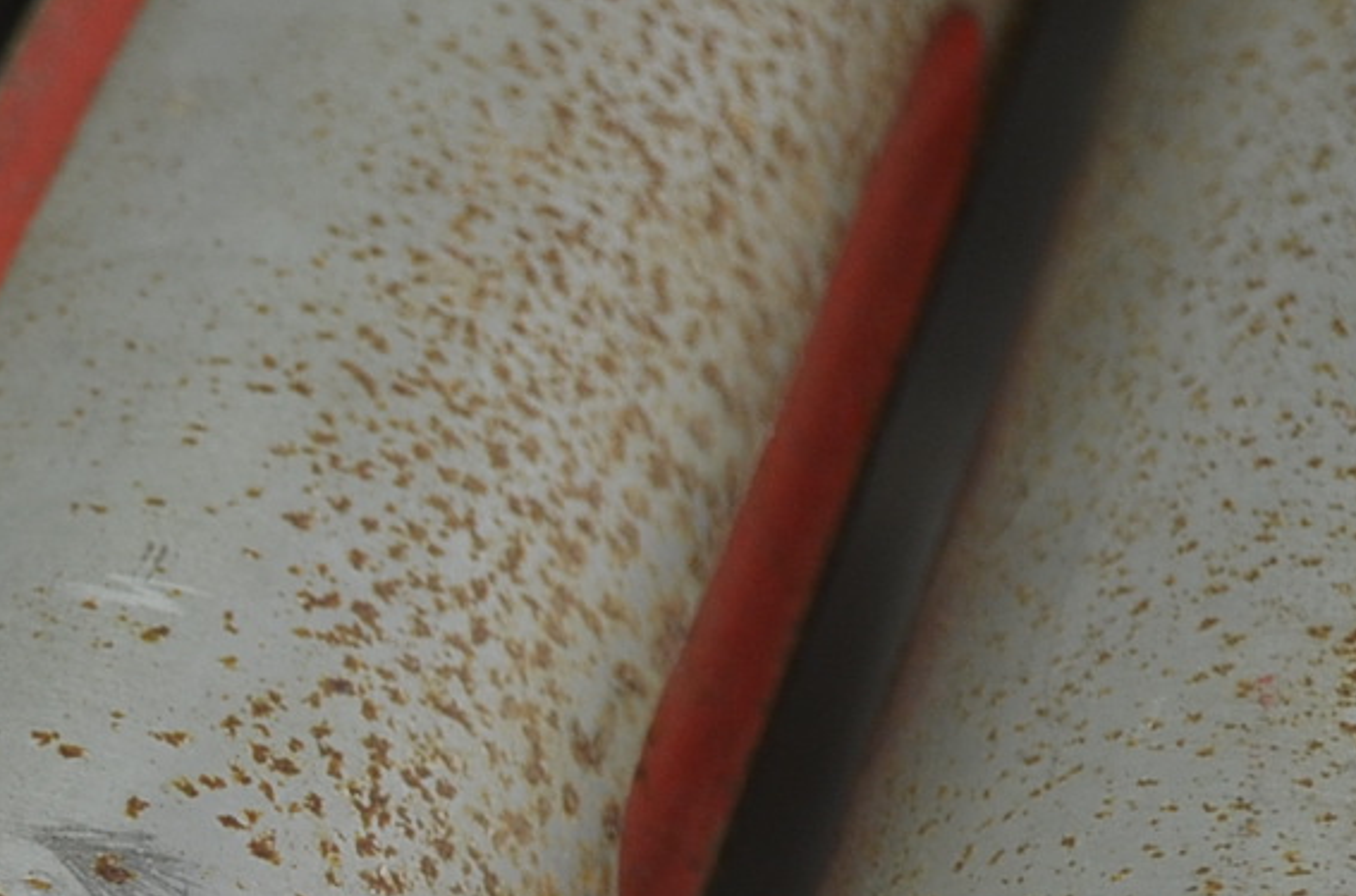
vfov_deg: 4.2
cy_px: 1520
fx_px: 12248
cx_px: -545
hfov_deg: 6.3
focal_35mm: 326
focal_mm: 50
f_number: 5.6
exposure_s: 1/125
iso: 280
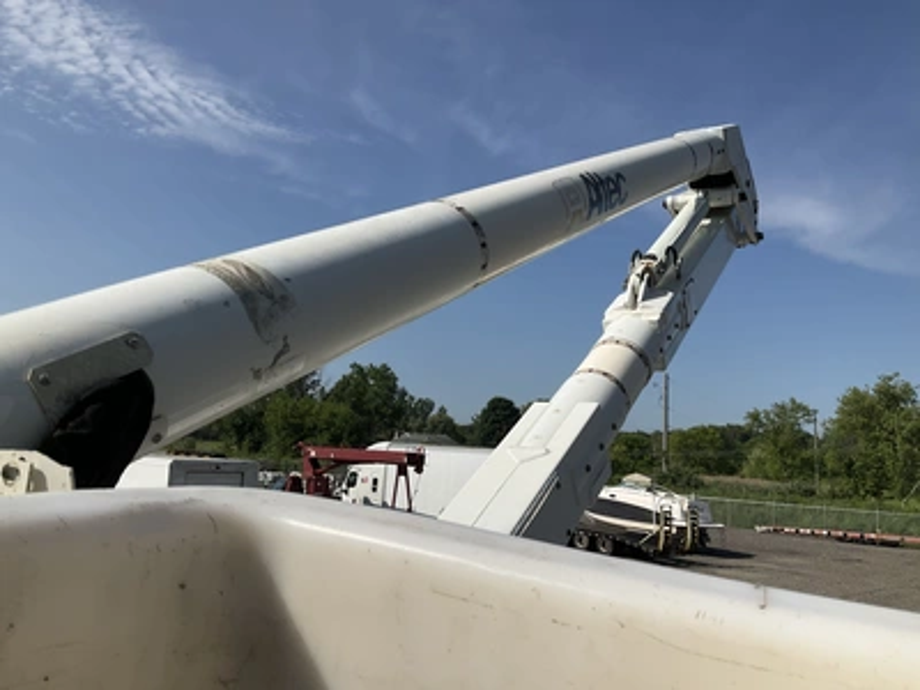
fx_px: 771
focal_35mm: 29
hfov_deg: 61.7
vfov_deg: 48.2
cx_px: 460
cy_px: 345
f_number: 1.8
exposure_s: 1/4405
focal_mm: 3
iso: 25
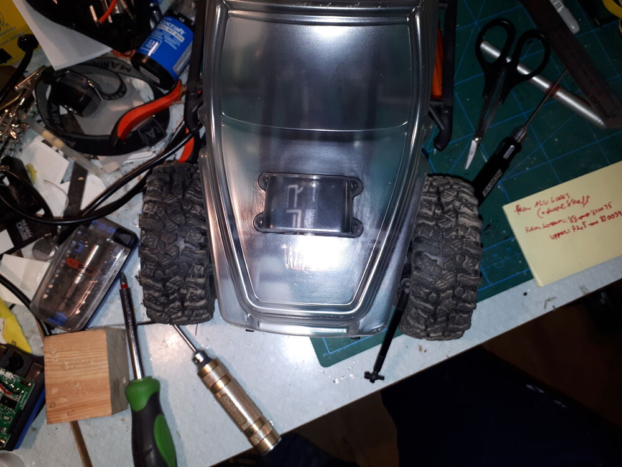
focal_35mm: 27
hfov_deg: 65.3
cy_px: 234
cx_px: 311
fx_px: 485
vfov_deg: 51.4
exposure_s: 1/50
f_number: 1.9
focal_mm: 3.6
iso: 50
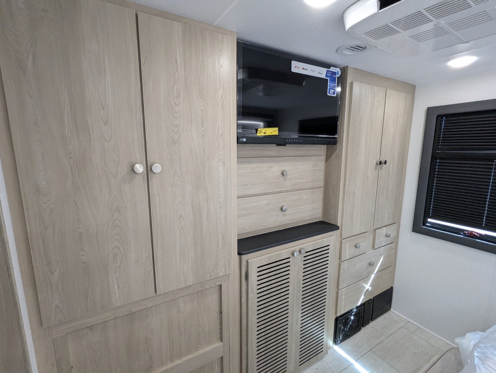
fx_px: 230
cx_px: 248
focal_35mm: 16
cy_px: 186
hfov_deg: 94.4
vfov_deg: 78.2
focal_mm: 2.35
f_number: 2.2
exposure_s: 1/121
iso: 407
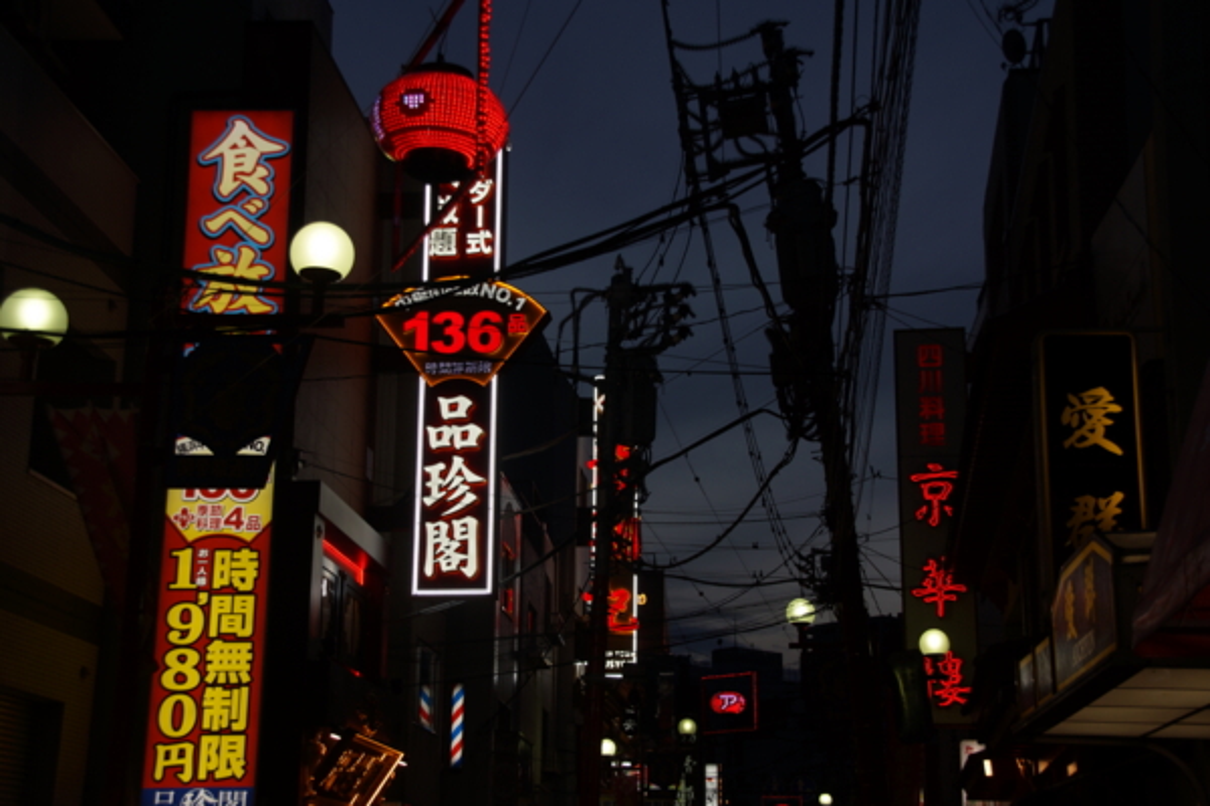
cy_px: 403
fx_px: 1764
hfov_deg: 37.9
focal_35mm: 52
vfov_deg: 25.8
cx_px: 605
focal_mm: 35
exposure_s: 1/80
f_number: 5.6
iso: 100
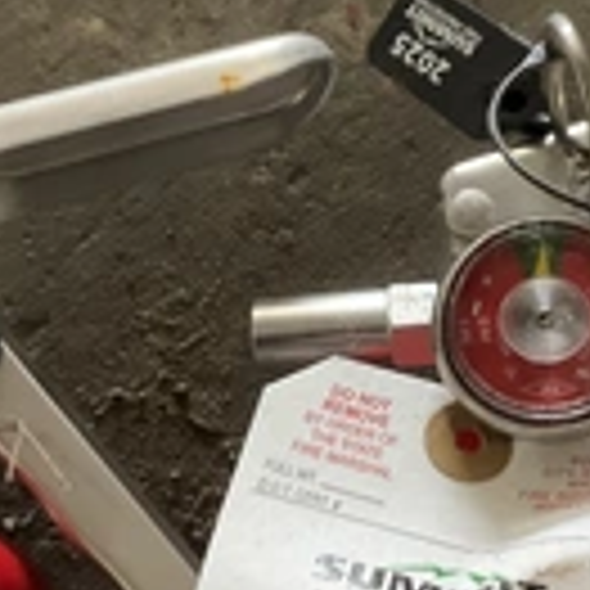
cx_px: 383
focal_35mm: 78
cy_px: 266
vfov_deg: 22.2
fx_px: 1504
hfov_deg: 22.1
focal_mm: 3
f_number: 1.8
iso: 160
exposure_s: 1/60
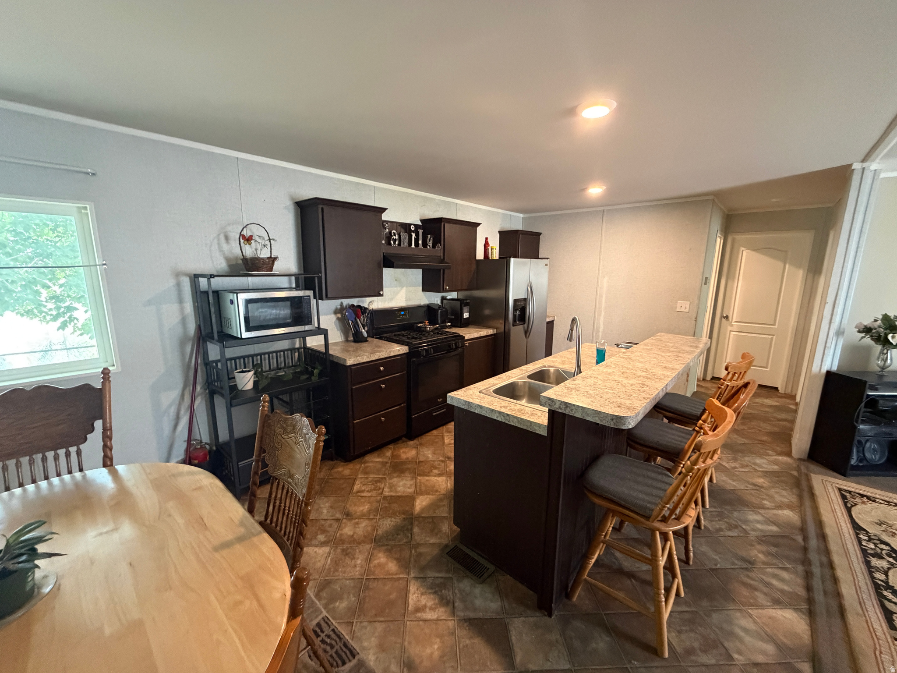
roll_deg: -0.7
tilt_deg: -10.8
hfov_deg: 102.1
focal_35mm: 14
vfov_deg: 85.7
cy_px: 336
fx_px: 363
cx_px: 448
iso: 800
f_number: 2.2
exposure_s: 1/60
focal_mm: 2.22
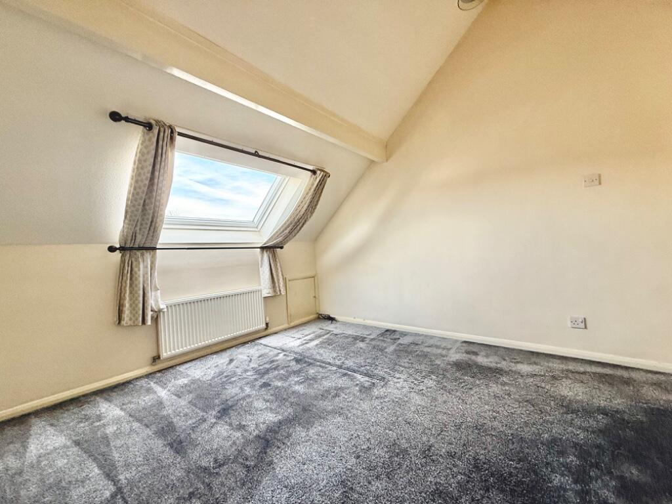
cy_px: 252
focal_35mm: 14
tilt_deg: +0.0
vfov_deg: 85.7
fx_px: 272
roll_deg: +3.5
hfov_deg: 102.1
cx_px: 336
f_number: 2.2
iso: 125
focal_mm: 2.22
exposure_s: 1/99
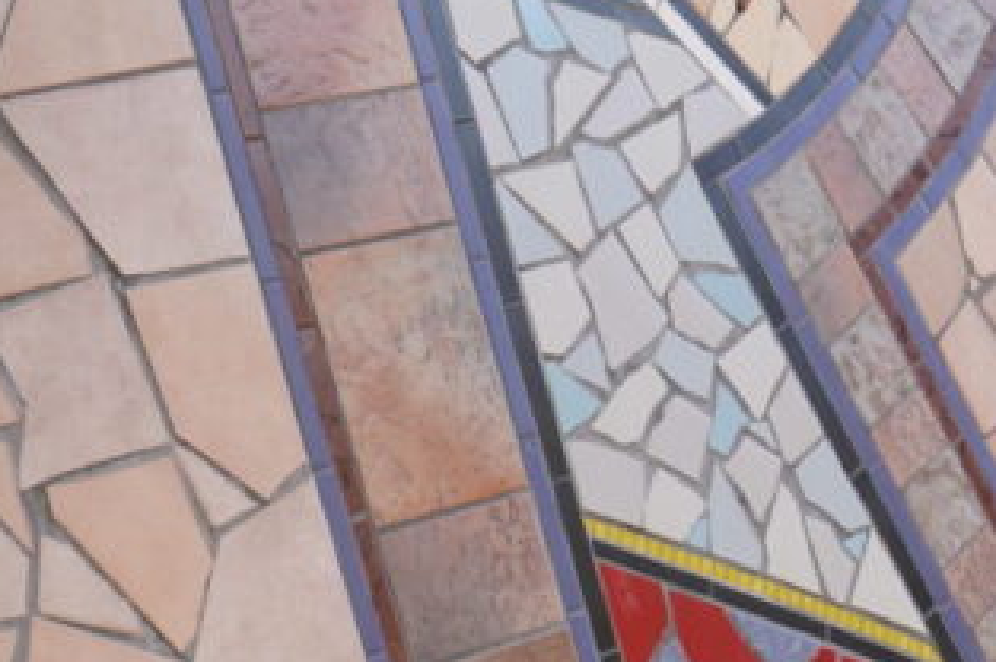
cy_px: 1071
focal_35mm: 154
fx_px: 4256
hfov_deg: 12.8
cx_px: 1416
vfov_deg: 8.6
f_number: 5.6
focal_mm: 47
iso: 500
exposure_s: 1/250
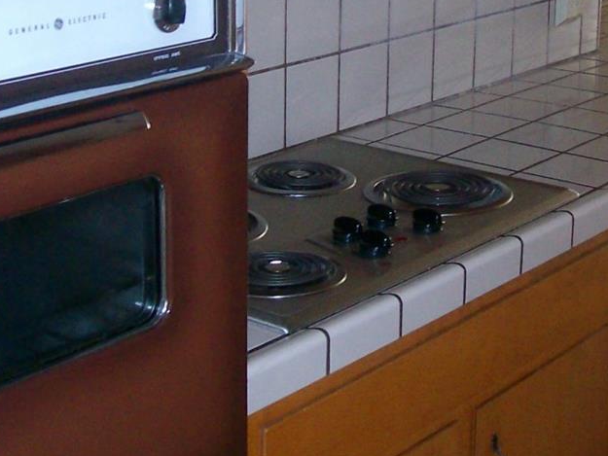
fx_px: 1476
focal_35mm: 84
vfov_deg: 17.3
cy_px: 56
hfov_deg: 23.1
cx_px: 421
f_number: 2.8
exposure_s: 1/40
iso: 200
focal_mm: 5.8
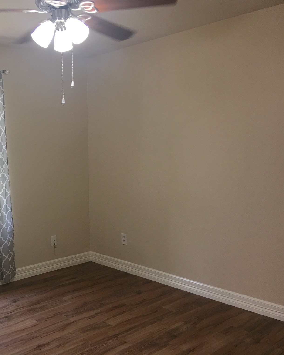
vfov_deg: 47.9
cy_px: 178
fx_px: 399
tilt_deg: -3.0
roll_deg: +0.8
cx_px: 67
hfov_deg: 38.0
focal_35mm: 38
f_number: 2.2
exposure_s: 1/30
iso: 25
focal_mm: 4.15
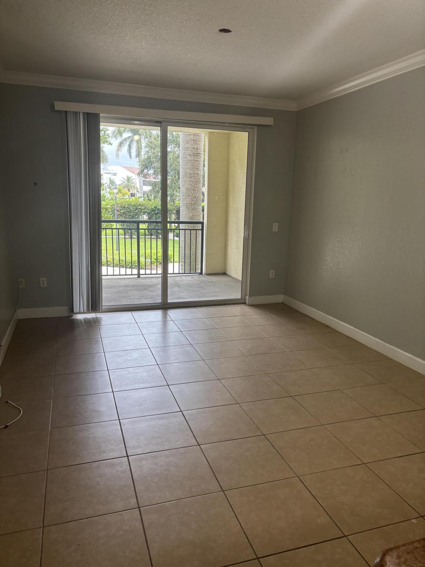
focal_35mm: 26
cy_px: 284
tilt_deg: -12.6
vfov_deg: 67.3
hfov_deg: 53.1
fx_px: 426
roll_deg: -2.6
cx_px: 212
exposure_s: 1/120
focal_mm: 5.96
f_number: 1.6
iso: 100
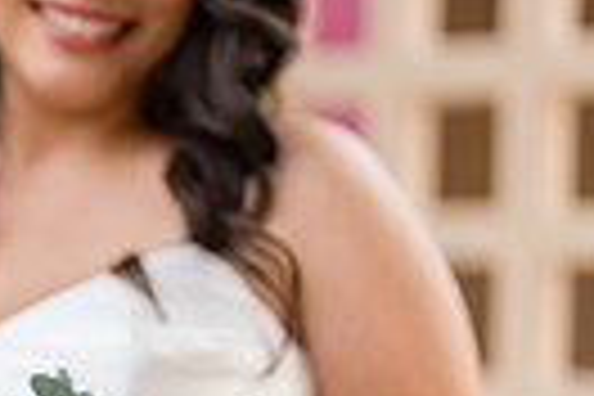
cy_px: 356
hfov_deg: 11.9
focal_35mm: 171
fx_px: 2821
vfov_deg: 8.0
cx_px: 45
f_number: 1.2
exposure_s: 1/1250
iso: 50
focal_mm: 50
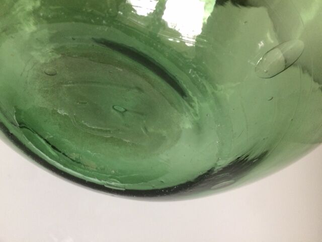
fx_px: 270
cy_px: 121
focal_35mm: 29
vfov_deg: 48.2
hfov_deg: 61.7
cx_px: 161
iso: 80
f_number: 2.2
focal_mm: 4.15
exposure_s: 1/33
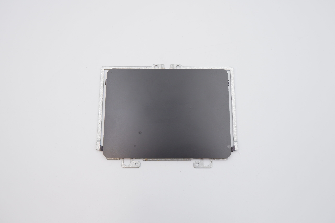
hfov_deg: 63.7
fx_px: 270
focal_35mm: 29
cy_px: 112
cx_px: 168
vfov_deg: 45.0
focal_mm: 19.2
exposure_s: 1/250
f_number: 5.6
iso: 800
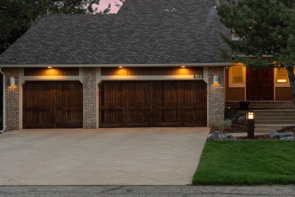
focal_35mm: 65
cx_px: 231
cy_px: 61
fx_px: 533
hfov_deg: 30.3
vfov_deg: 20.8
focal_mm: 39
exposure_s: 1/8
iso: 400
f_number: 8
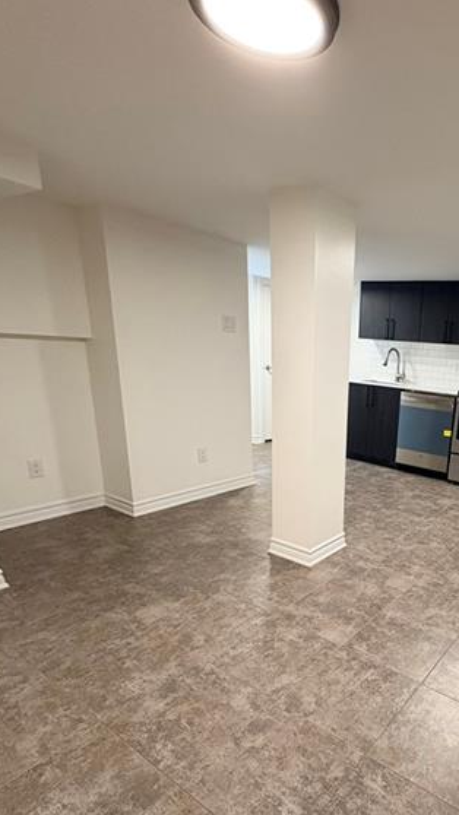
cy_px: 489
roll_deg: -4.0
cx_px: 389
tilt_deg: -15.8
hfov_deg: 49.3
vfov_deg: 82.8
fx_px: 454
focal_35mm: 21
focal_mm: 2.22
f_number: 2.2
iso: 250
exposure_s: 1/60
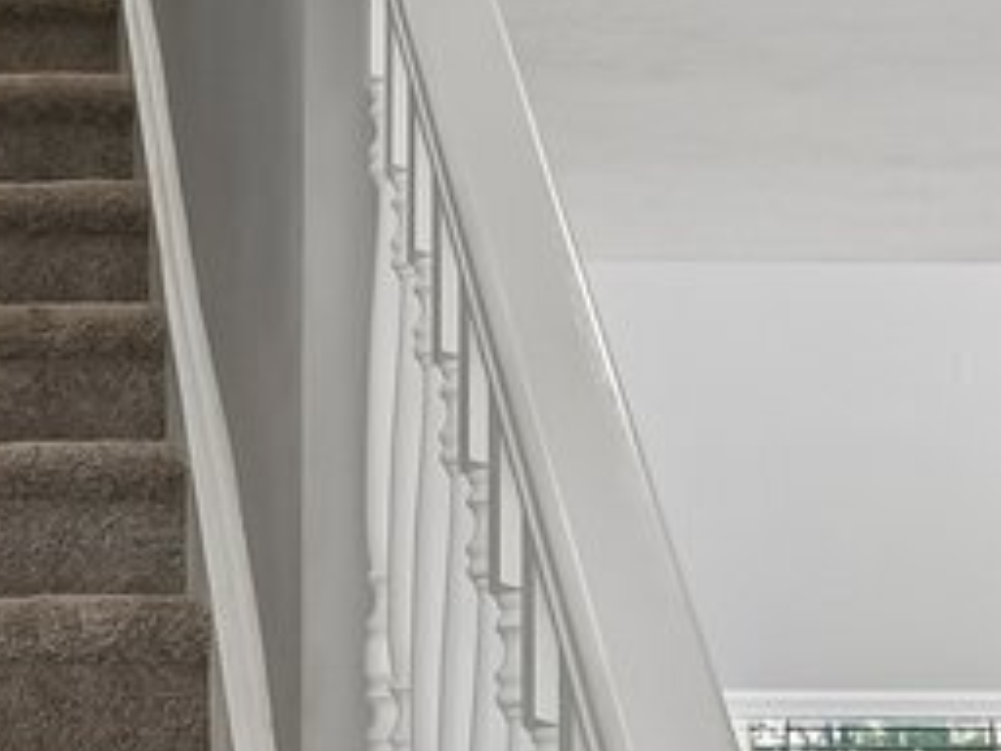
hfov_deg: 15.7
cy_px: 1019
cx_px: -55
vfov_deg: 11.7
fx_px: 3557
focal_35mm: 123
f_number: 8
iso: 280
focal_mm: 16
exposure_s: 1/15
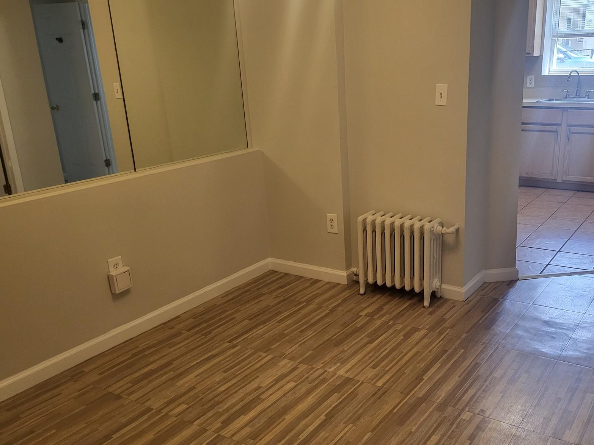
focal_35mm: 34
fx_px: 584
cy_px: 243
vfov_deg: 41.8
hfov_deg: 53.2
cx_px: 381
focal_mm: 5.4
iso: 250
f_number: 1.8
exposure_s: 1/120
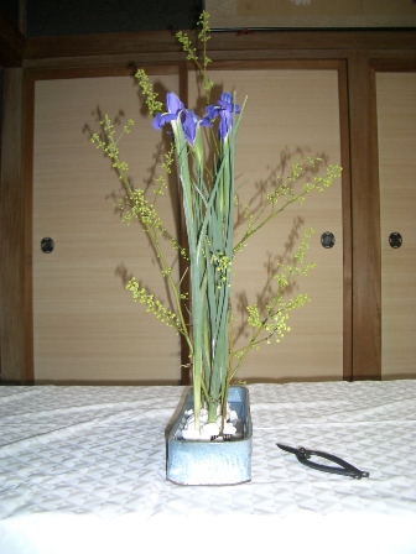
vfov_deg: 52.6
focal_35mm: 35
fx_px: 561
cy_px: 277
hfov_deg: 40.7
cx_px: 208
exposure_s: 1/60
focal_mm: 5.8
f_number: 2.6
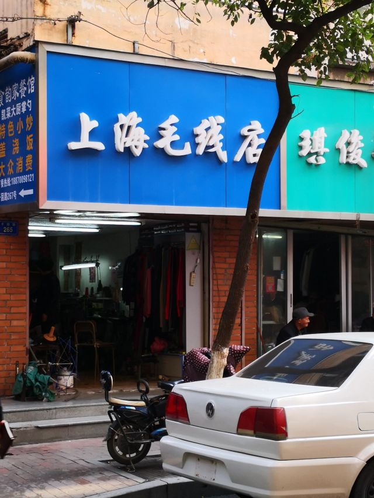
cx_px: 187
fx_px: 965
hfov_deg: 21.9
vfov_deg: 29.0
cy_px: 249
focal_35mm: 67
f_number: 1.6
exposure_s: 1/132
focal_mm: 3.95
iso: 50
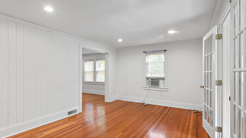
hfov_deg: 92.7
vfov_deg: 60.8
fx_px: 117
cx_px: 123
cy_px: 78
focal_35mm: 18
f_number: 6.3
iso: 500
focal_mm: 17
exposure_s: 1/6
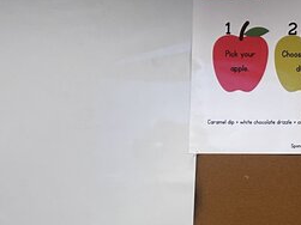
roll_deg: -1.5
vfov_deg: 13.9
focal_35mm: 98
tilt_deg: -15.9
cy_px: 359
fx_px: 852
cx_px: 134
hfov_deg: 20.0
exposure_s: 1/60
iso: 125
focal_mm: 6.86
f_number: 1.78
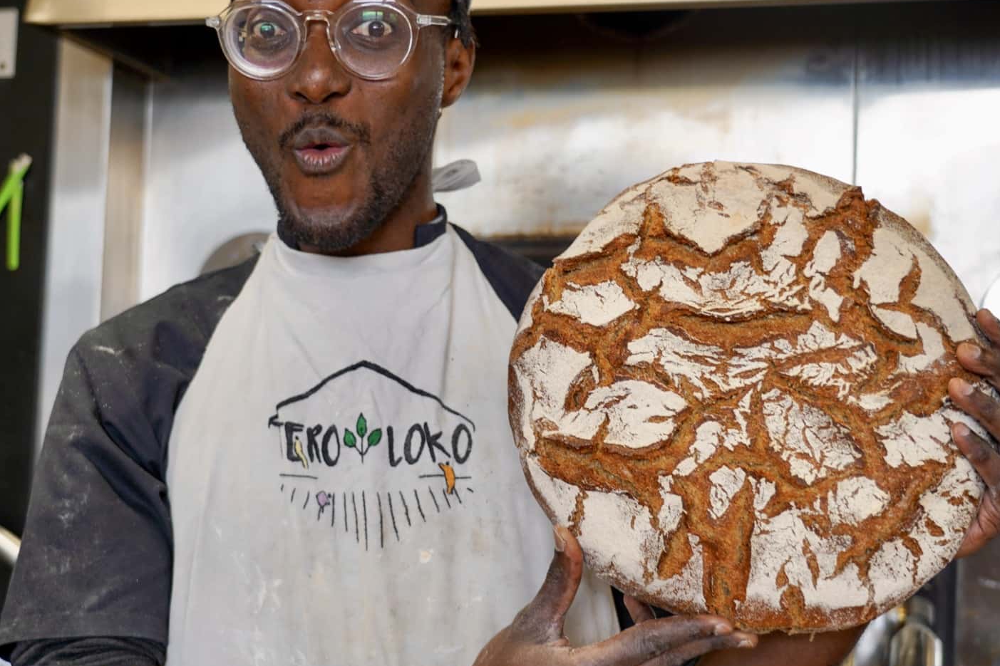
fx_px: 1500
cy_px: 319
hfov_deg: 36.8
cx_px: 455
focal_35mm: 54
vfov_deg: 25.1
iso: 160
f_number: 4
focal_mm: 37
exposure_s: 1/60
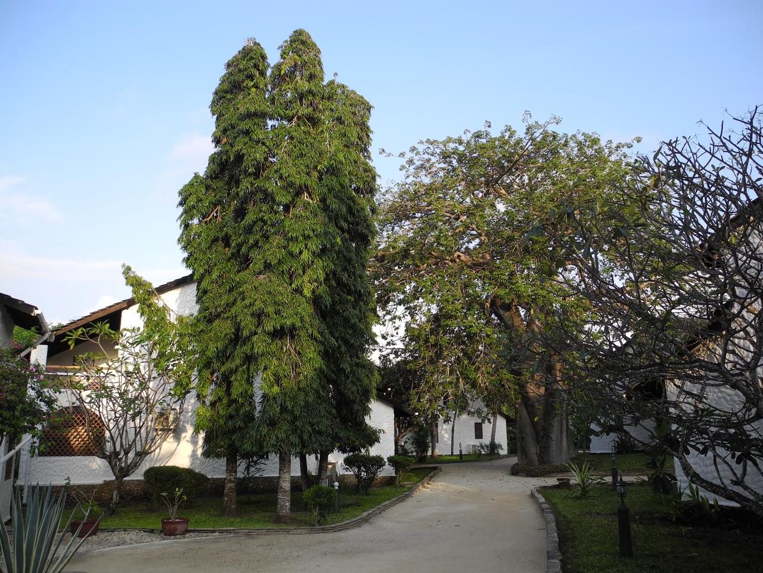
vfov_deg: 49.7
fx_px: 617
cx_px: 382
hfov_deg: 63.4
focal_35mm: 28
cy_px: 286
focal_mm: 6
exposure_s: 1/419
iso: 100
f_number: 2.8
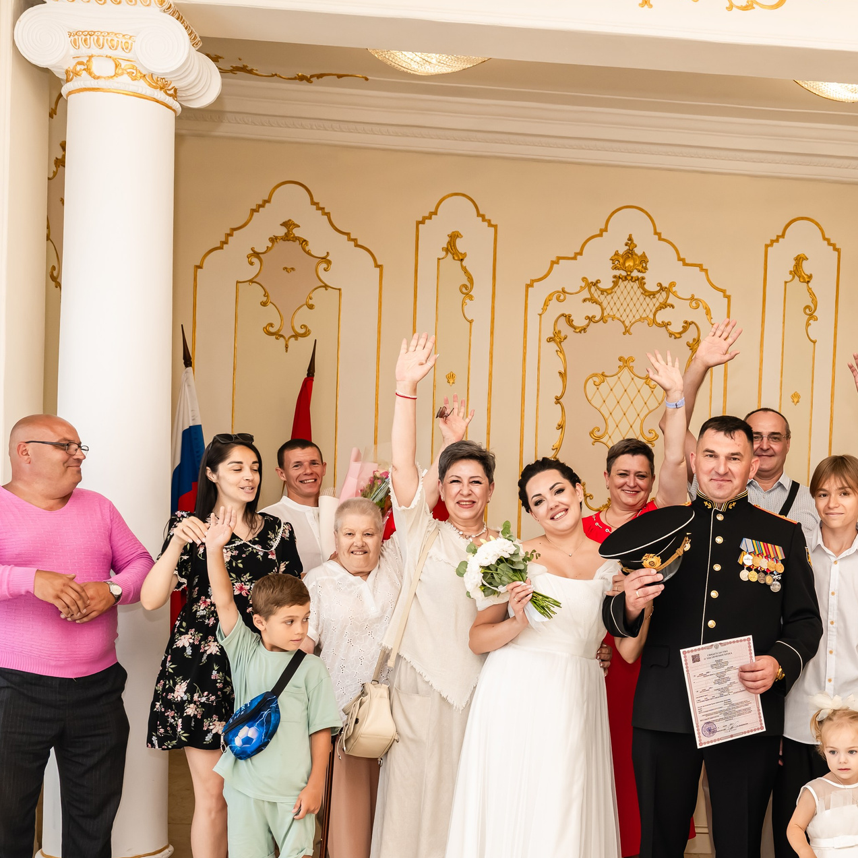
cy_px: 593
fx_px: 1290
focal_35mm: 46
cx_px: 724
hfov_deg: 35.2
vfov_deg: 36.3
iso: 500
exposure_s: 1/250
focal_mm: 24.5
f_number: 3.5
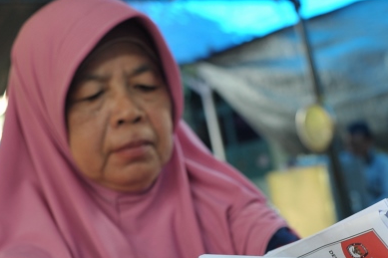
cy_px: 246
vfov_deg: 18.5
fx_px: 776
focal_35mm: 72
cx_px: 232
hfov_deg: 28.0
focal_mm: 35
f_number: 5.6
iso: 500
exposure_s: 1/100
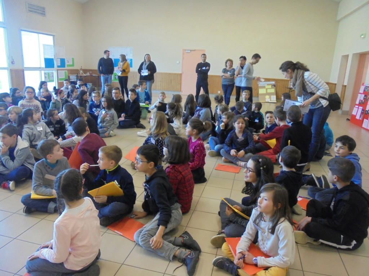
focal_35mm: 26
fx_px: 277
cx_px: 184
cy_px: 138
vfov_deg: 53.1
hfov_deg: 67.3
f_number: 3.5
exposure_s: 1/40
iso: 400
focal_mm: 4.6
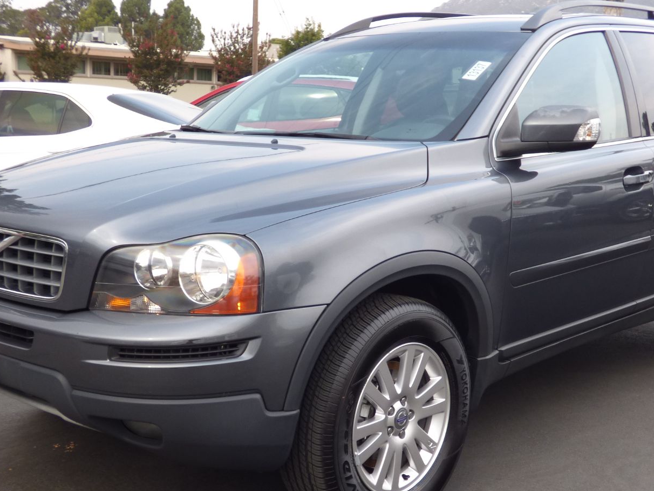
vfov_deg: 29.6
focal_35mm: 49
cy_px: 276
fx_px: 926
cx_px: 359
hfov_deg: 38.9
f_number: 3.4
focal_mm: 5.78
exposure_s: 1/100
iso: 100
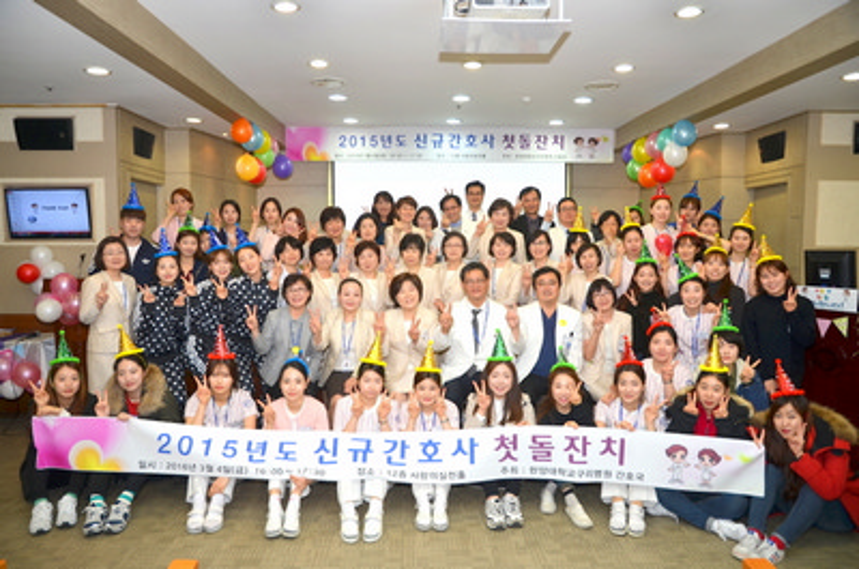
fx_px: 572
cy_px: 284
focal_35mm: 24
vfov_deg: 52.9
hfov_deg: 73.8
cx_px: 430
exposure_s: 1/60
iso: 100
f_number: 4
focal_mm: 16
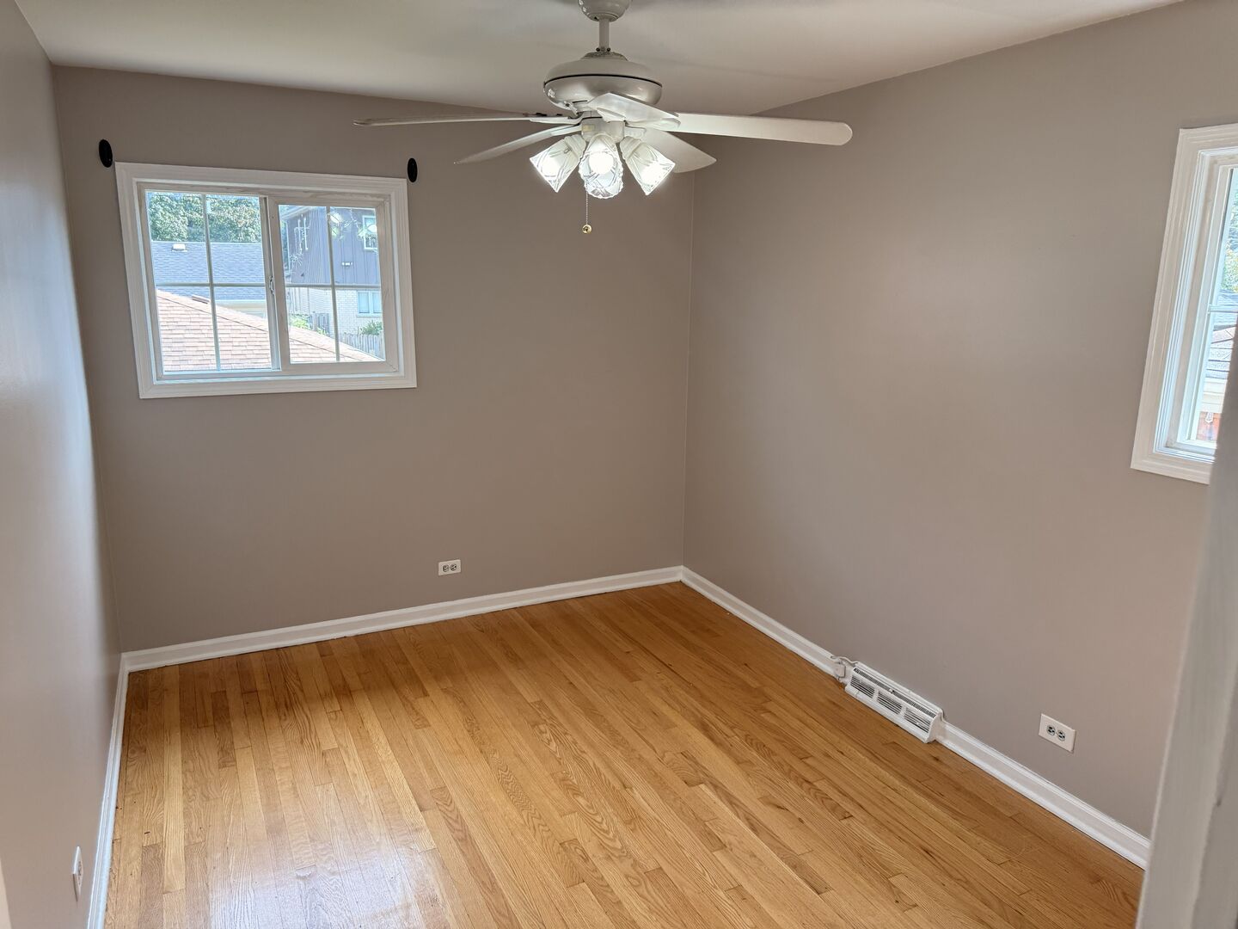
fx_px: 858
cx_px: 619
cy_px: 464
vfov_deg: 56.8
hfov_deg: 71.6
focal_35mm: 24
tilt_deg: -11.3
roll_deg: -0.8
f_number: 1.78
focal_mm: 6.76
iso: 100
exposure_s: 1/267
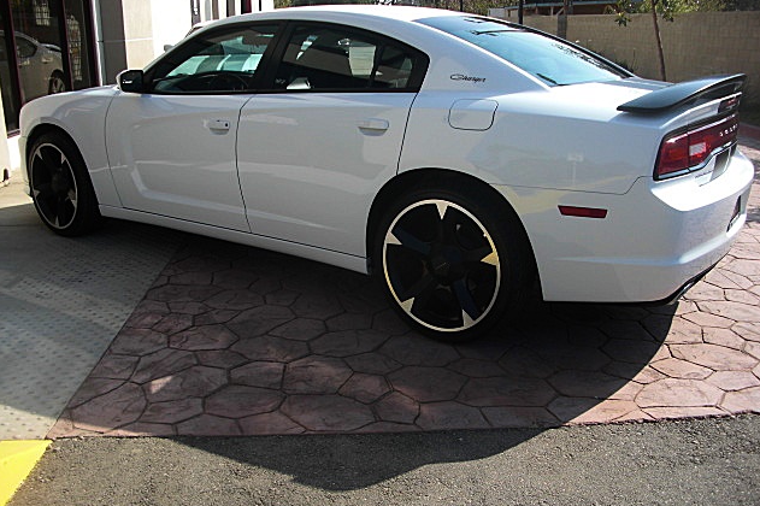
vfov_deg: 35.0
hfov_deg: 50.7
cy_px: 261
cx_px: 383
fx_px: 802
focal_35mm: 38
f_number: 2.8
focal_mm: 6.3
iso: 50
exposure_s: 1/640
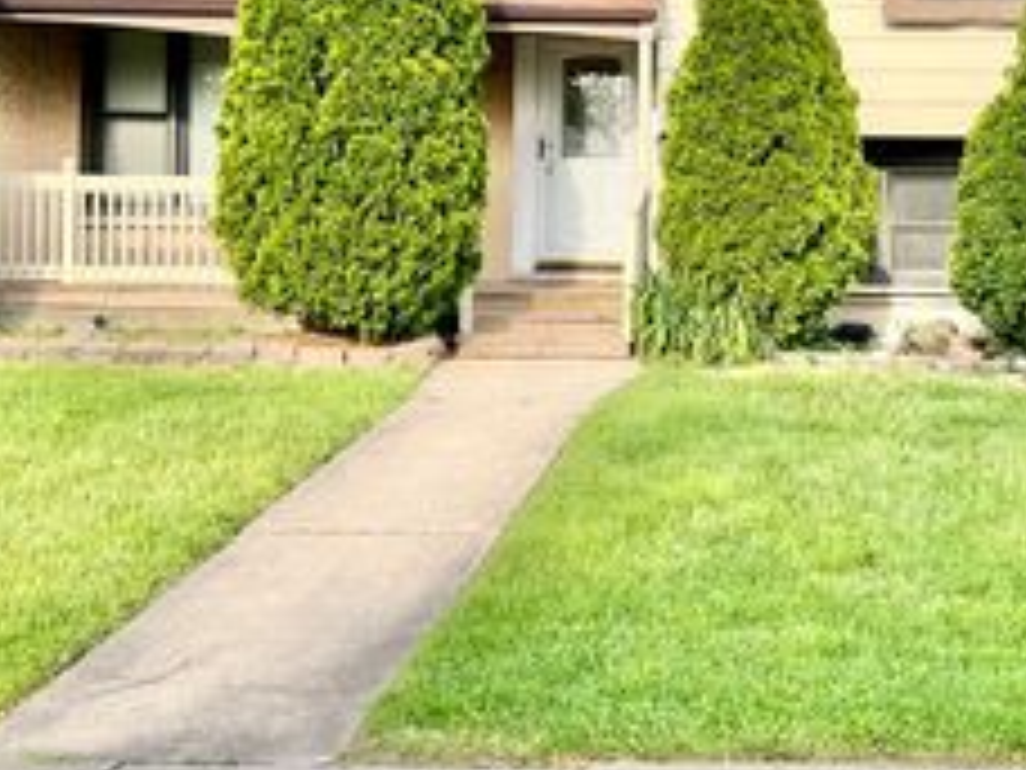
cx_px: 788
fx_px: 1689
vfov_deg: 25.5
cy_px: 227
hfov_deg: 33.0
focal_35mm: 57
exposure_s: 1/1280
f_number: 1.5
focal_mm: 5.7
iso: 50
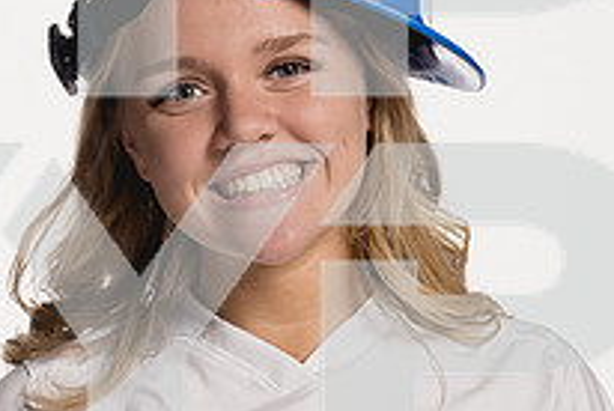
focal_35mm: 214
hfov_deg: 9.6
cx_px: 241
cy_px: 289
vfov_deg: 6.4
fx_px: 3655
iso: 400
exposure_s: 1/250
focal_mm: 70
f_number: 5.6
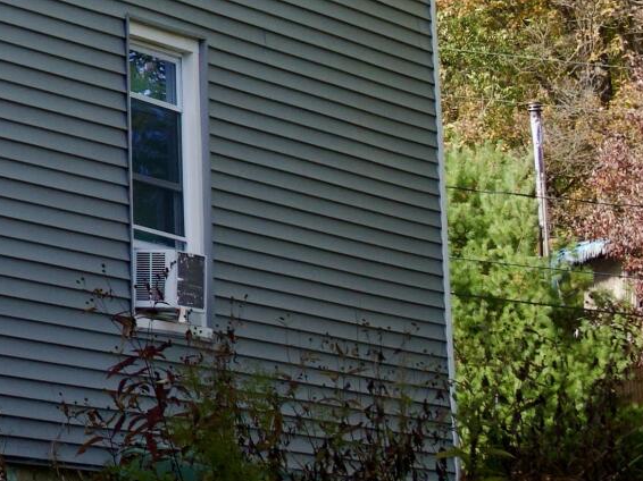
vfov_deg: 7.0
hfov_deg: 8.8
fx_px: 3904
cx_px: -738
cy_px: -210
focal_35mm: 210
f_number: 2.8
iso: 100
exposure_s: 1/1600
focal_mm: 27.5
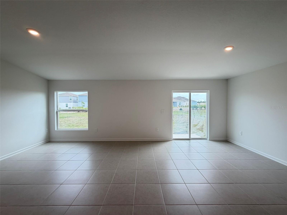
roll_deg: +1.2
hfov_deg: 102.1
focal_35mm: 14
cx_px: 144
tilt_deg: -1.8
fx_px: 116
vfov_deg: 85.7
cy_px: 108
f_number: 2.2
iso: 125
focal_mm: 2.22
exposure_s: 1/120
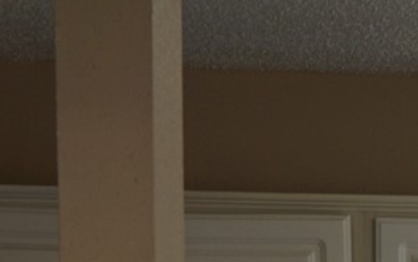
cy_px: 695
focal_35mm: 196
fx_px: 2234
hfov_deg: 9.8
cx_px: 906
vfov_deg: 6.3
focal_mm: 28
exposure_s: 1/80
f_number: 4.5
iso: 100
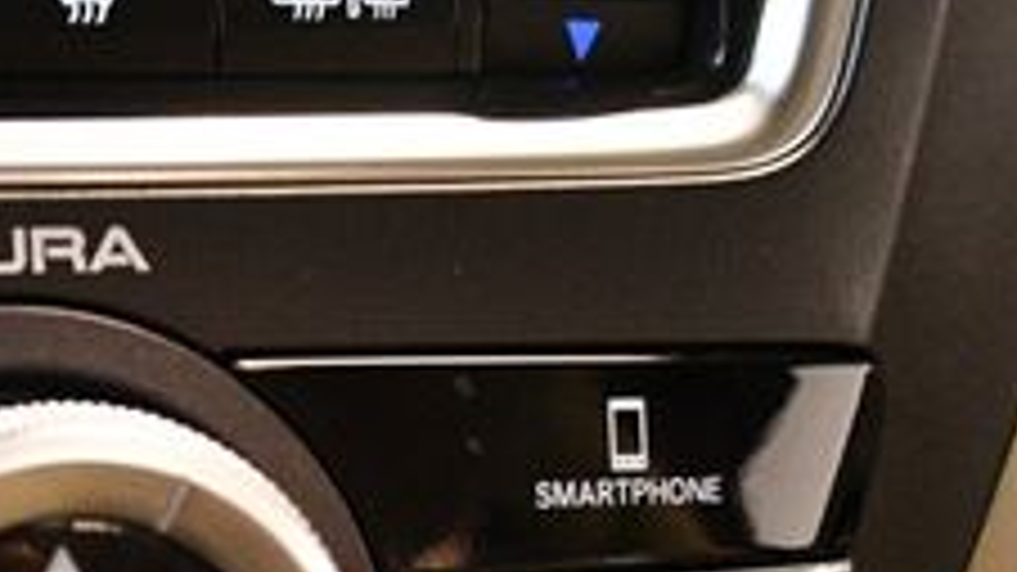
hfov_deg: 23.0
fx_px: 2399
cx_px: 22
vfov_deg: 13.3
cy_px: 658
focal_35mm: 89
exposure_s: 1/60
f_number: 3.8
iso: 4500
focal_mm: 20
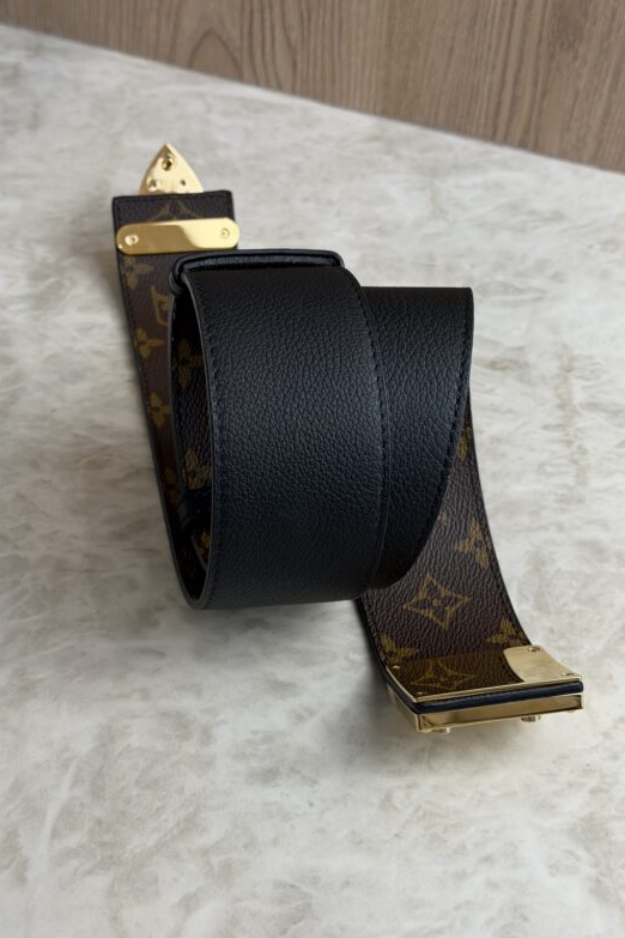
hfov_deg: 26.5
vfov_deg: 38.9
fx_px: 1328
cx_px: 305
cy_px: 474
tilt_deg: -45.4
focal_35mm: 51
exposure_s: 1/132
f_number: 1.78
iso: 50
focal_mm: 6.76
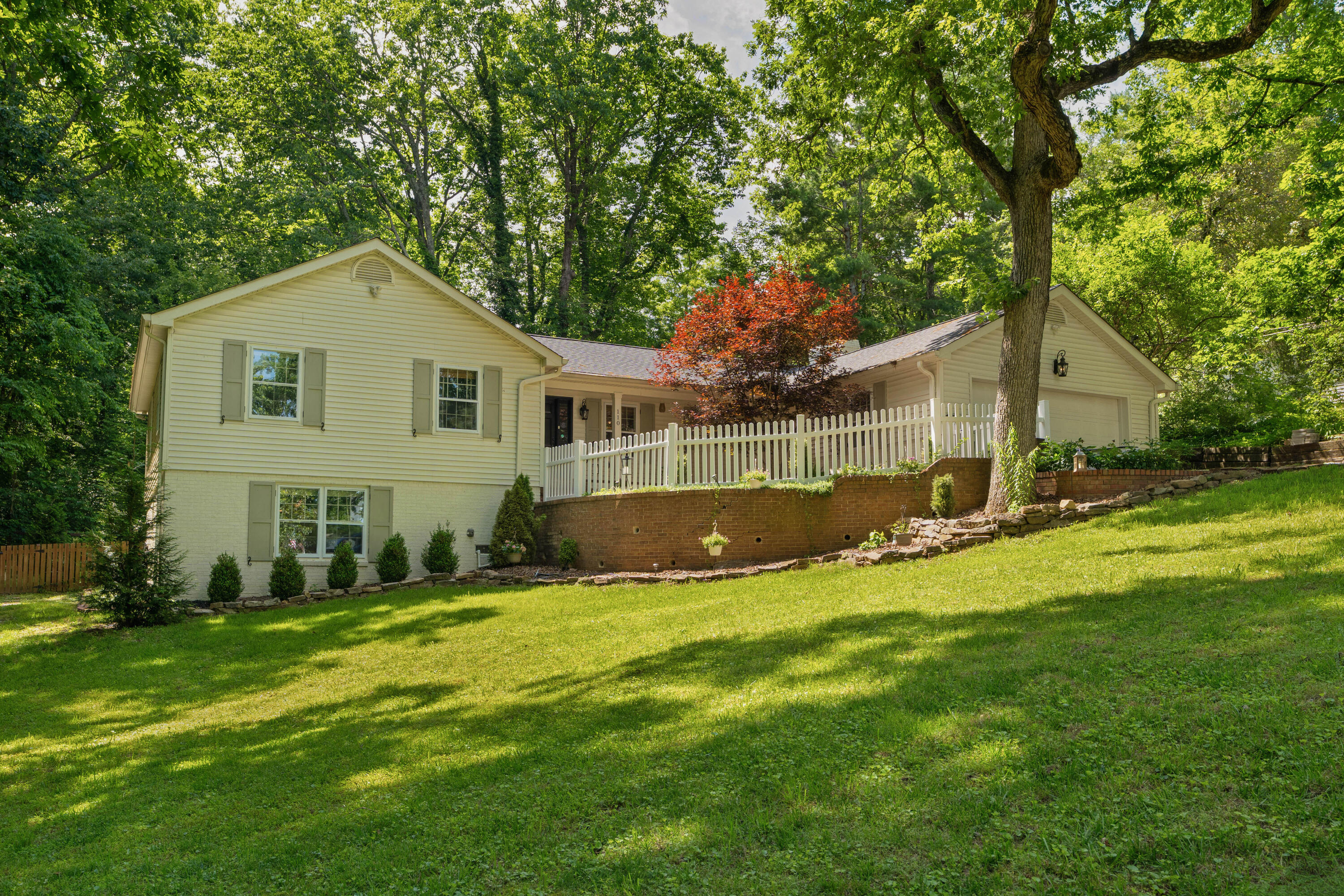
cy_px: 448
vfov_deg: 47.9
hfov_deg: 67.4
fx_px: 1008
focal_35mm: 27
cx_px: 672
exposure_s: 1/160
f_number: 7.1
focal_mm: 27
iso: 320
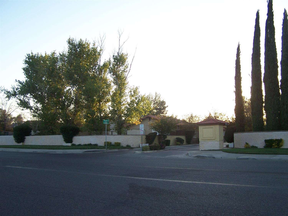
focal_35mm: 38
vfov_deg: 37.7
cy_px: 108
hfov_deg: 49.0
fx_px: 316
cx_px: 144
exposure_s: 1/180
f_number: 2.8
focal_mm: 6.3
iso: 80
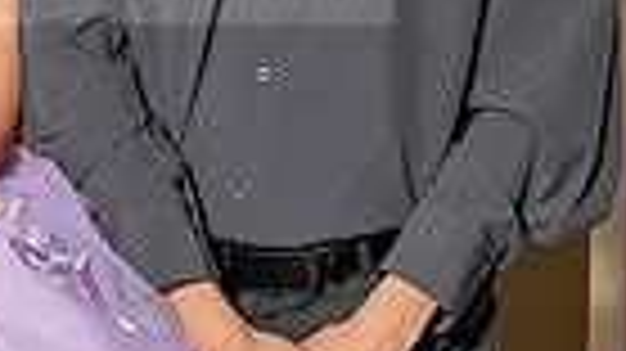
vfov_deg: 5.2
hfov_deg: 9.2
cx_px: 14
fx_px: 3849
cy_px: -83
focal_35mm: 232
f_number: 5.6
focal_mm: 53
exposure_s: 1/125
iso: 640
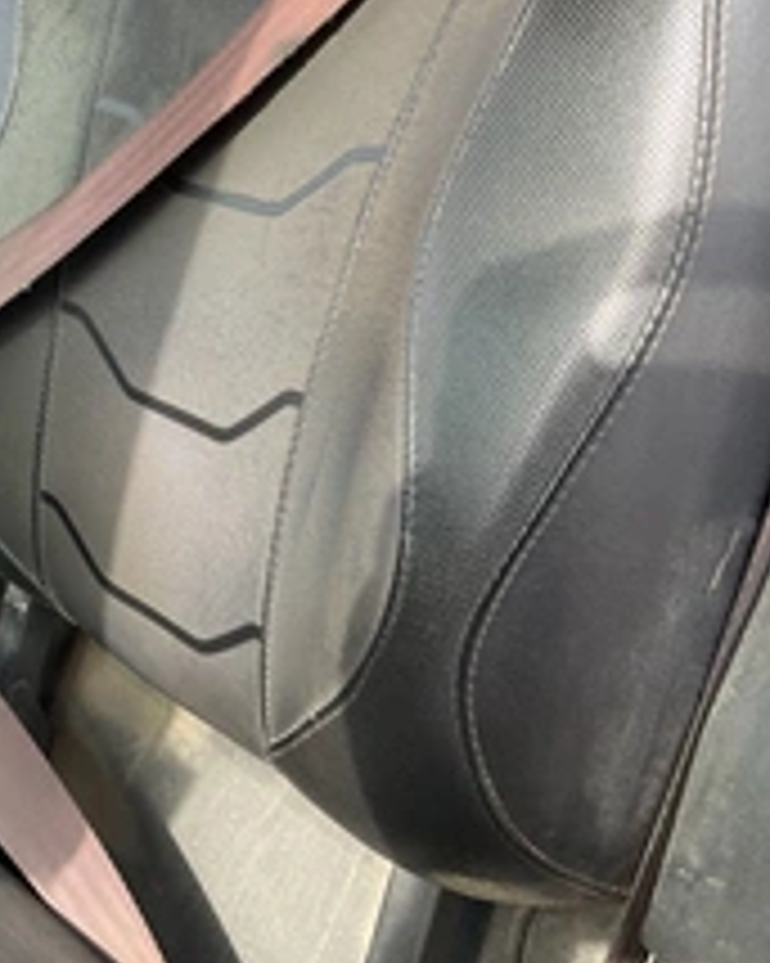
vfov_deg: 35.0
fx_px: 1511
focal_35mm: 53
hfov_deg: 28.0
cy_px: 315
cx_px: 162
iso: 20
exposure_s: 1/234
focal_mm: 3
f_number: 1.8
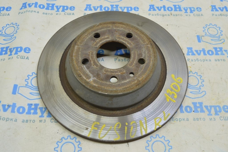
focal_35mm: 36
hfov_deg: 53.2
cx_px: 114
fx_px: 228
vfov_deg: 36.8
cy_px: 76
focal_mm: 24
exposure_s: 1/20
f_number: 5.6
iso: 400
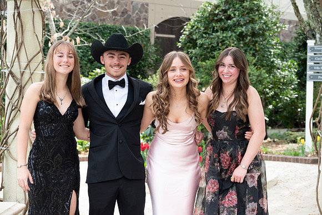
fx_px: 680
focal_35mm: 76
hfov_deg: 26.6
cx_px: 161
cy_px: 108
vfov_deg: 18.0
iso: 1250
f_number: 6
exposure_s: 1/800
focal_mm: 76
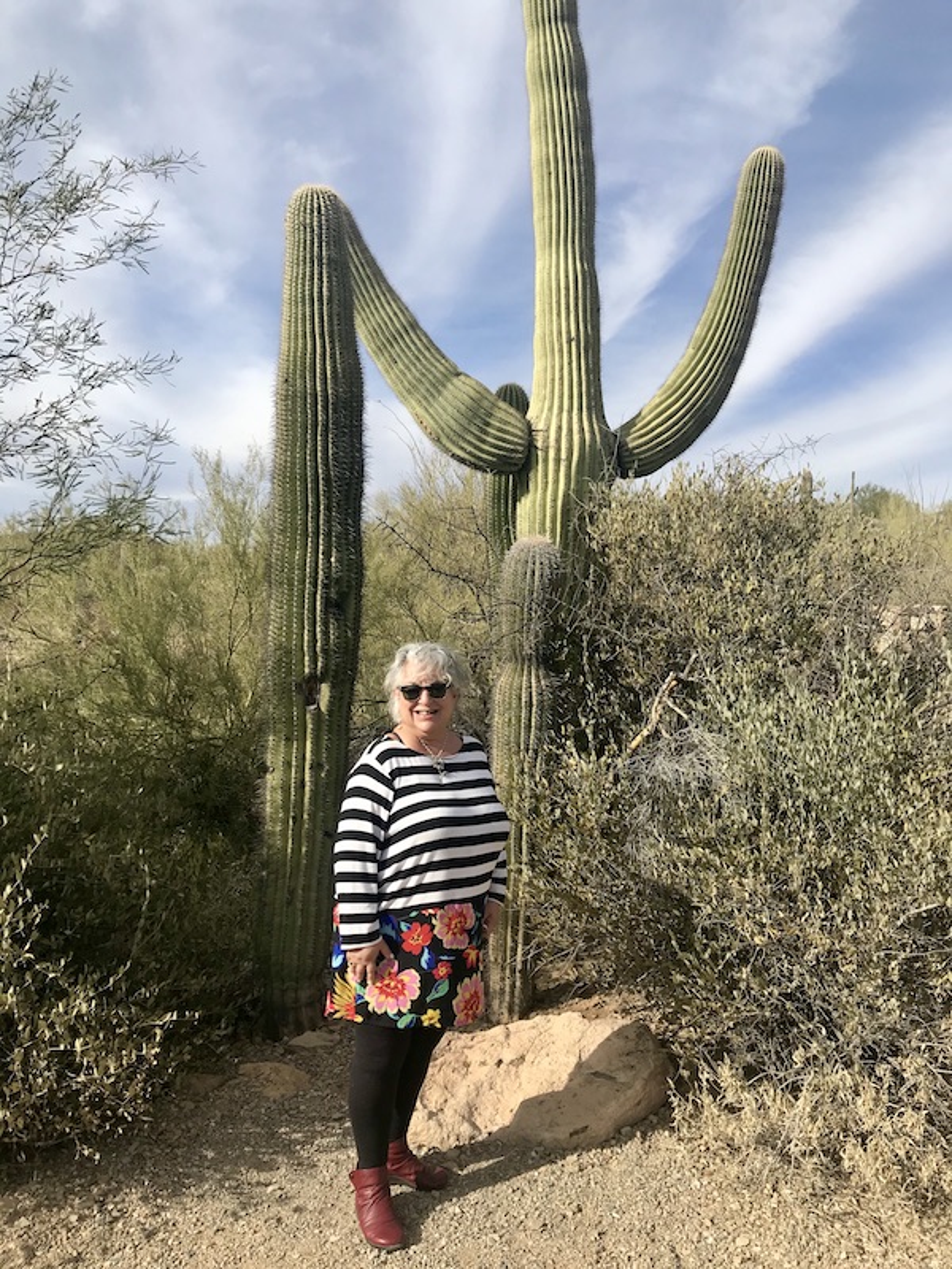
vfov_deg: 63.4
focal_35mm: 28
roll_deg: -1.5
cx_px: 476
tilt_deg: -0.9
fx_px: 1027
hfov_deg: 49.7
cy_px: 634
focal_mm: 3.99
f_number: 1.8
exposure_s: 1/2283
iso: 20
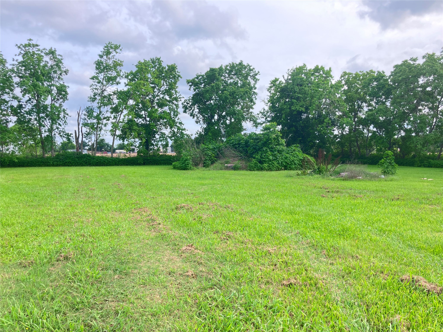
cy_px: 166
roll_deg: +0.6
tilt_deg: -2.2
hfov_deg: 63.4
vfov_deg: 49.7
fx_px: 358
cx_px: 222
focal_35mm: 28
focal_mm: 3.99
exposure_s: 1/324
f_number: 1.8
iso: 32
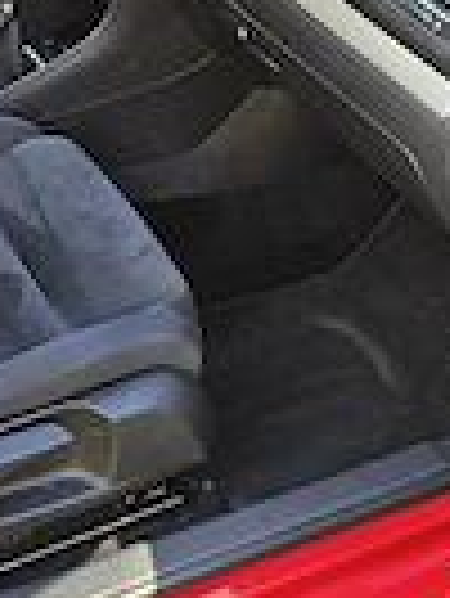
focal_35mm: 69
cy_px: 436
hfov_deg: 21.3
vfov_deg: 27.8
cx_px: 292
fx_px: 1194
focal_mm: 5.4
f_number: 1.8
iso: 80
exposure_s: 1/182
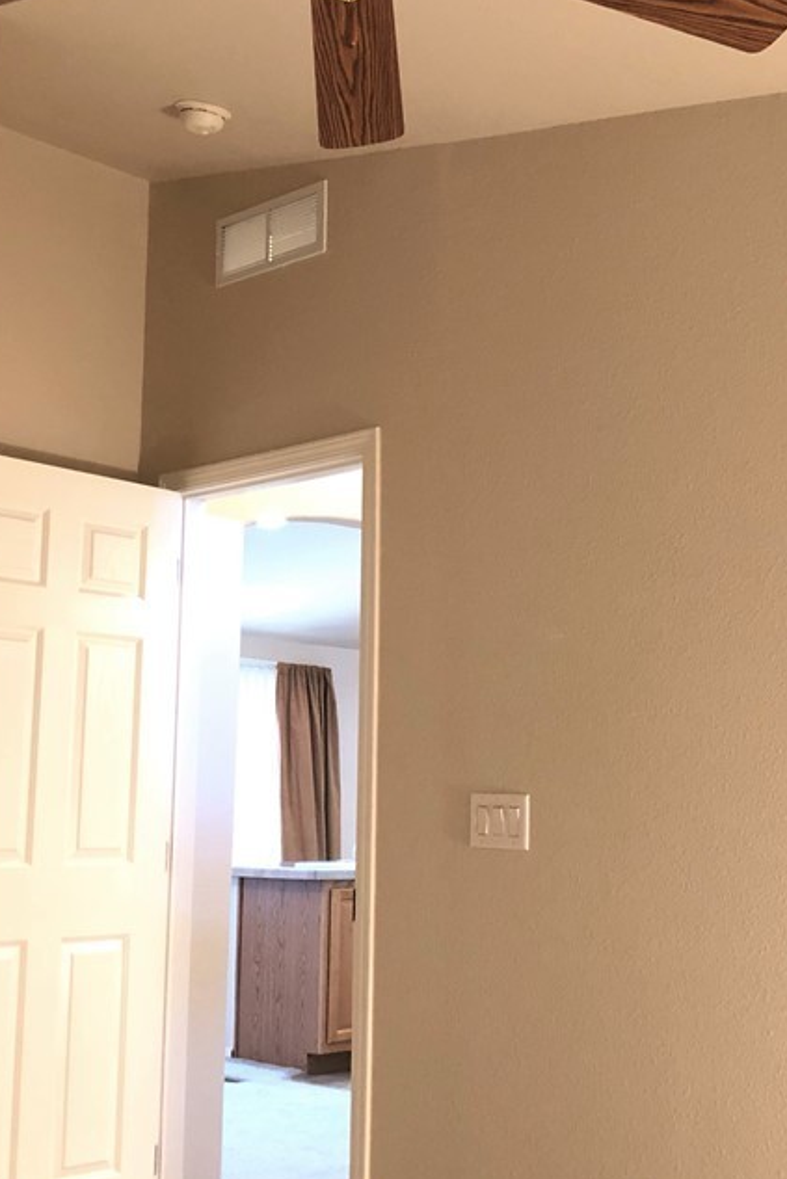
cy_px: 580
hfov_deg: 28.7
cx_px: 419
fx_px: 1540
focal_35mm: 47
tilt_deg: +7.4
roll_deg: -0.8
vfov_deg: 41.9
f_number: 1.8
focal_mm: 3.99
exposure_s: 1/7
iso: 100
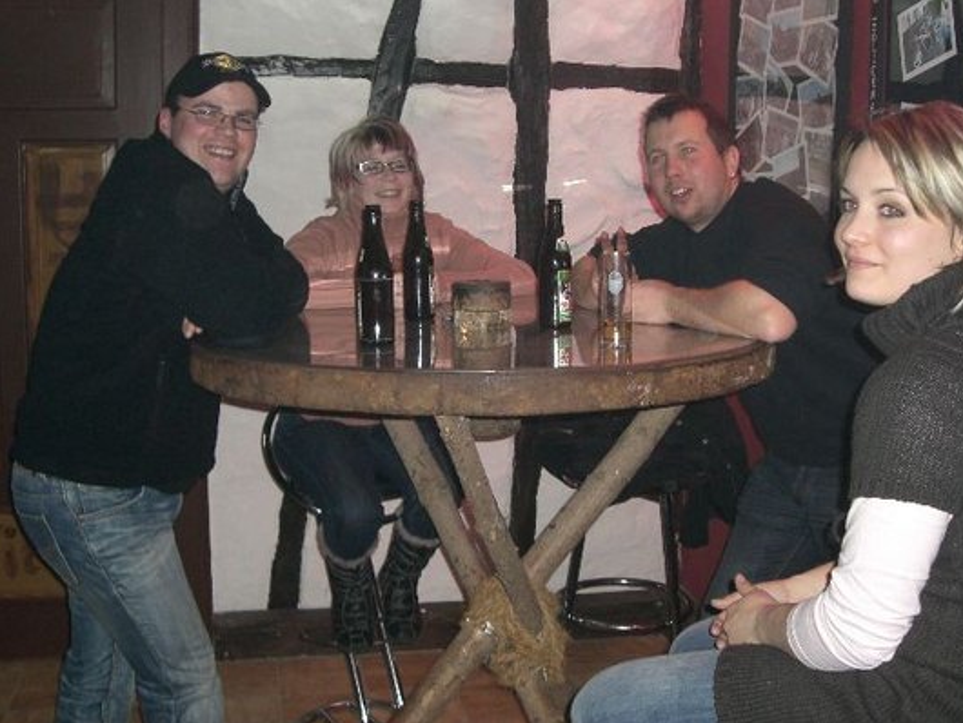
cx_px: 483
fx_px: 1197
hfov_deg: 43.8
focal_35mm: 43
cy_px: 320
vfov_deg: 33.6
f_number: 2.7
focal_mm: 6.2
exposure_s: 1/60
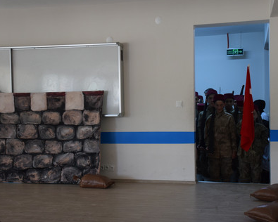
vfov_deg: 26.7
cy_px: 116
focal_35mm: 57
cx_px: 132
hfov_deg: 33.0
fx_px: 469
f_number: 4
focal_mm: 32
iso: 900
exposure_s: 1/60
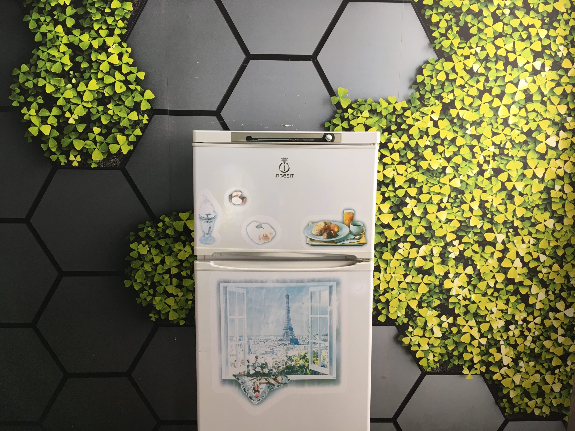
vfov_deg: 48.2
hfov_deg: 61.7
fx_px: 482
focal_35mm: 29
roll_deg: -0.5
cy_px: 216
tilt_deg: -7.9
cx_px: 288
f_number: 2.2
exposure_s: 1/33
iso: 25
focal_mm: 4.15
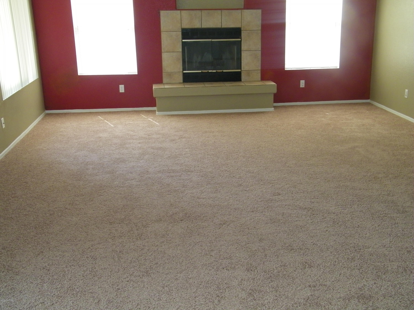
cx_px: 207
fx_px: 490
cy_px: 155
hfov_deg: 45.8
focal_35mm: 41
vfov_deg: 35.1
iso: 200
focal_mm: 7.3
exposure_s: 1/125
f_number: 3.8
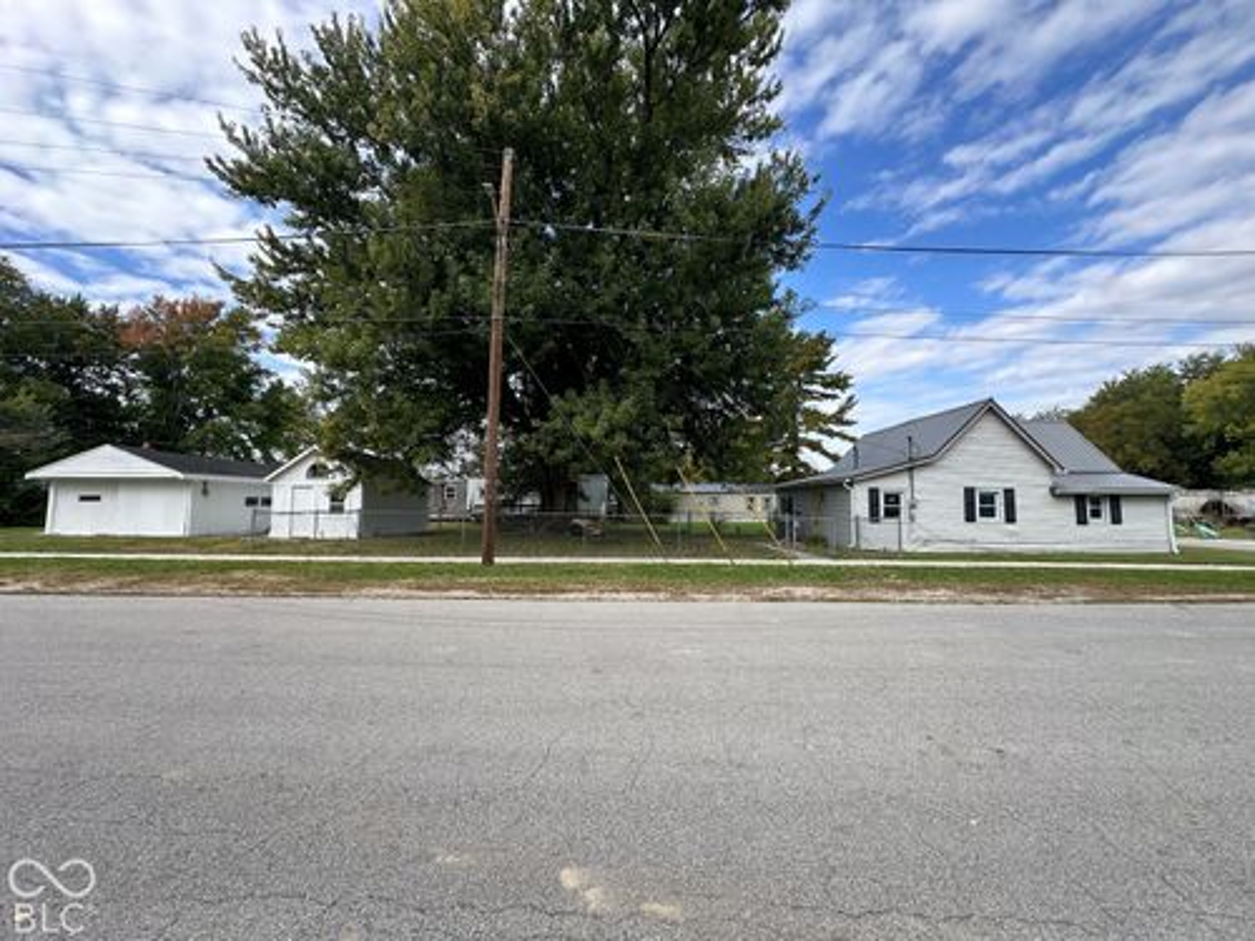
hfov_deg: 102.1
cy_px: 470
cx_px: 628
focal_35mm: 14
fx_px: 508
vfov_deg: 85.7
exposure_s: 1/532
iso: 40
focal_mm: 2.22
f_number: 2.2
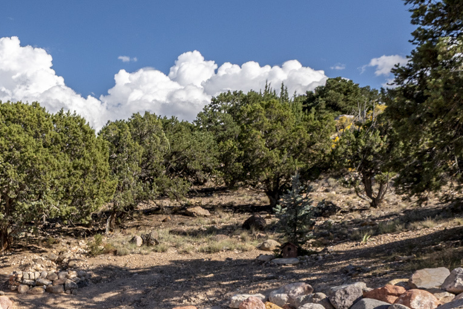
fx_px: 553
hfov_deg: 37.6
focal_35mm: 43
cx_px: -52
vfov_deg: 29.4
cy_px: 301
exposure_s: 1/1000
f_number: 10
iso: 320
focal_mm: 16.5
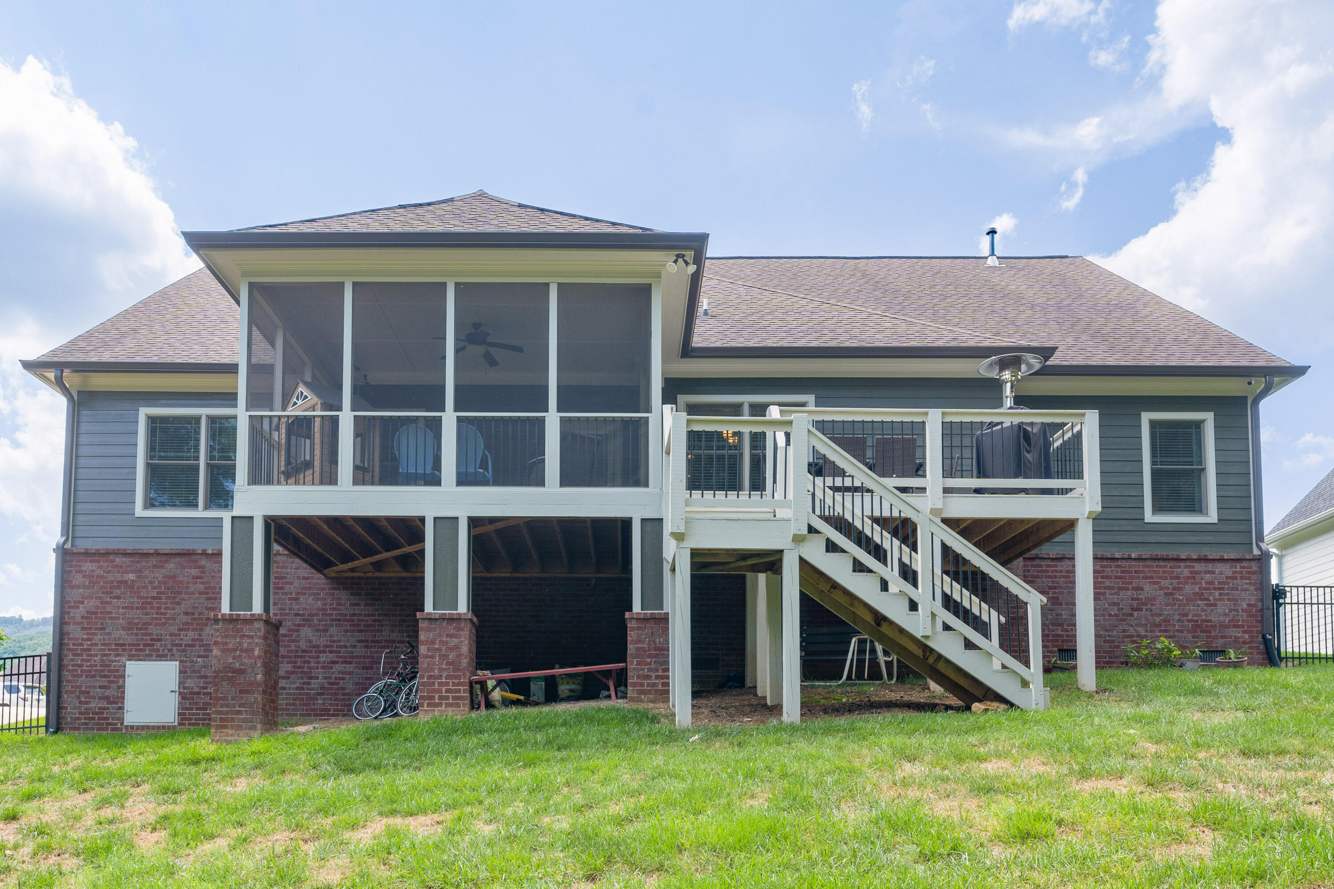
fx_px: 926
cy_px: 444
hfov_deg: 71.5
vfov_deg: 51.3
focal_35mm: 25
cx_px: 667
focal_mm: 25
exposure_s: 1/160
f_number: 7.1
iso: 320
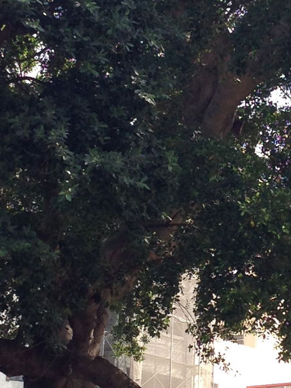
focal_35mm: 139
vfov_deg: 14.2
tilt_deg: +18.5
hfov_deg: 10.6
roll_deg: -2.1
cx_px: 257
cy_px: 185
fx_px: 1558
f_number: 2.4
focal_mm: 4.12
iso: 50
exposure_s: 1/401
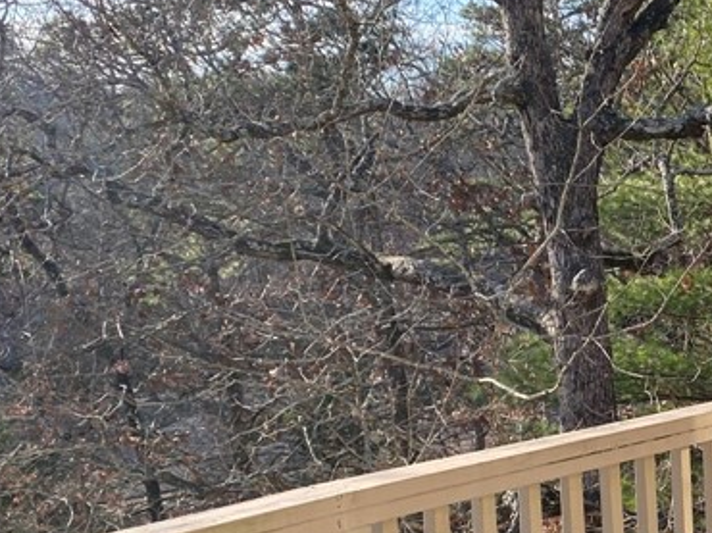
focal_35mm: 72
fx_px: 1480
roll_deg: +1.3
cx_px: 837
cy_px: 400
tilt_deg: -7.6
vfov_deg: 20.3
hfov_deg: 24.7
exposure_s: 1/633
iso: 32
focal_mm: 4.25
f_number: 1.8
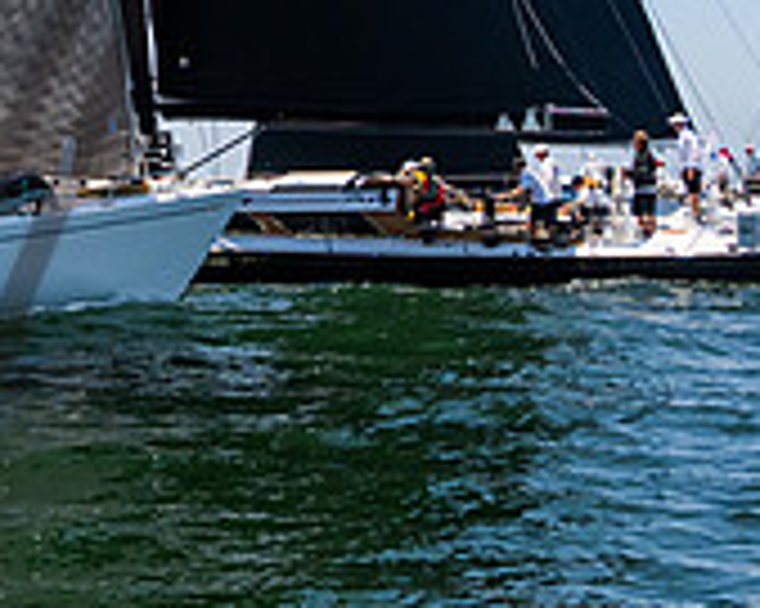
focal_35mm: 107
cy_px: -112
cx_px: -369
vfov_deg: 14.0
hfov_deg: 16.4
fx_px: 2405
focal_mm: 28
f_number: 8
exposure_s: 1/2500
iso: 500
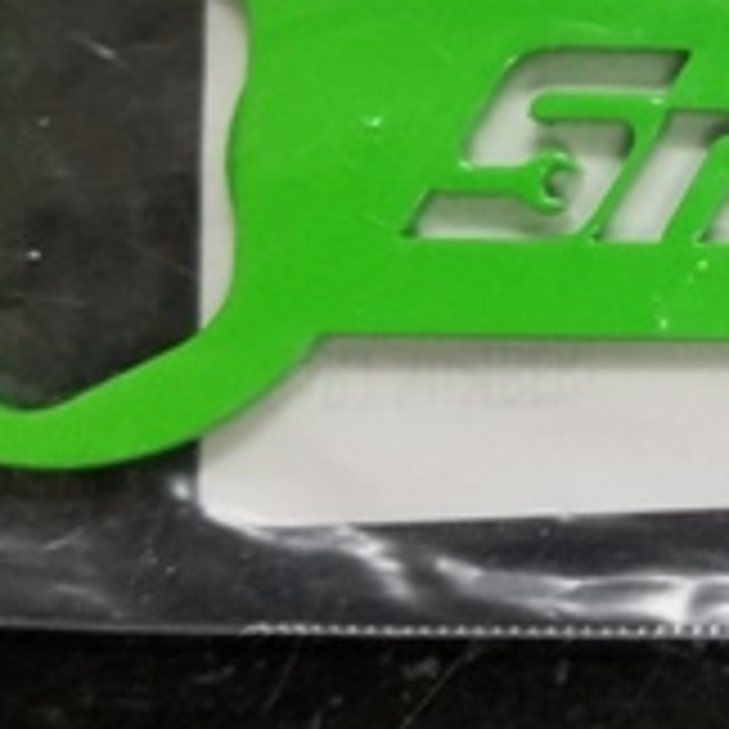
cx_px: 1026
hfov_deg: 17.5
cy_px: 45
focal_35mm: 91
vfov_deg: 18.7
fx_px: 2168
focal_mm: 4.25
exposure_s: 1/60
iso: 125
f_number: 1.7
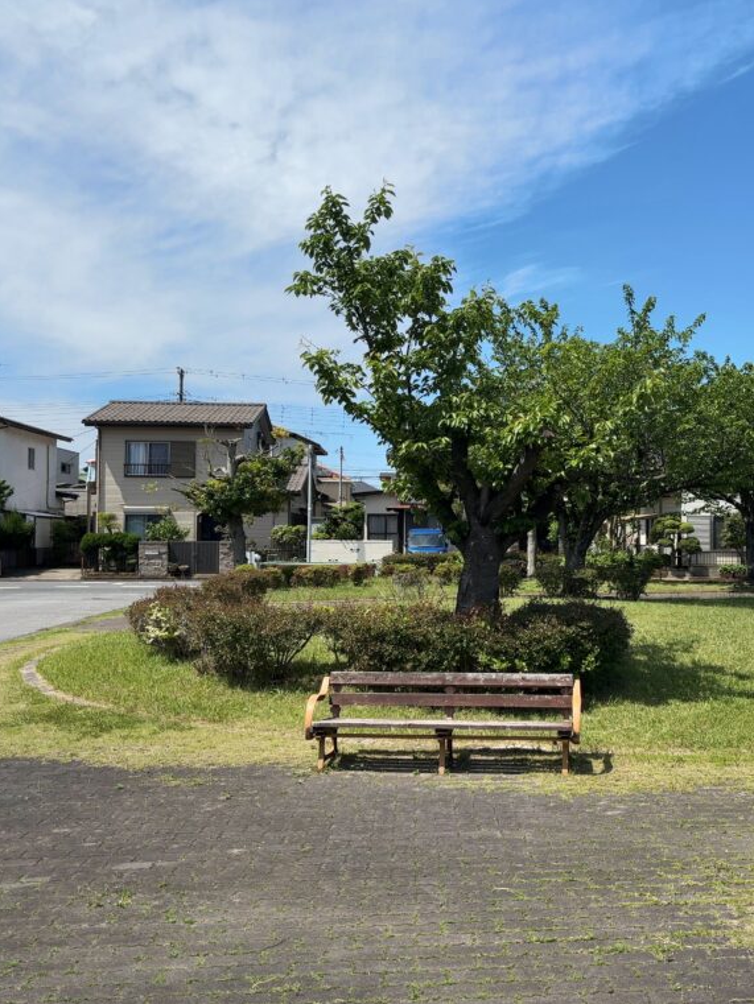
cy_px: 501
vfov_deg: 52.6
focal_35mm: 35
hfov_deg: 40.2
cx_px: 503
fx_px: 1016
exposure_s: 1/3311
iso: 50
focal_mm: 5.96
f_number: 1.6
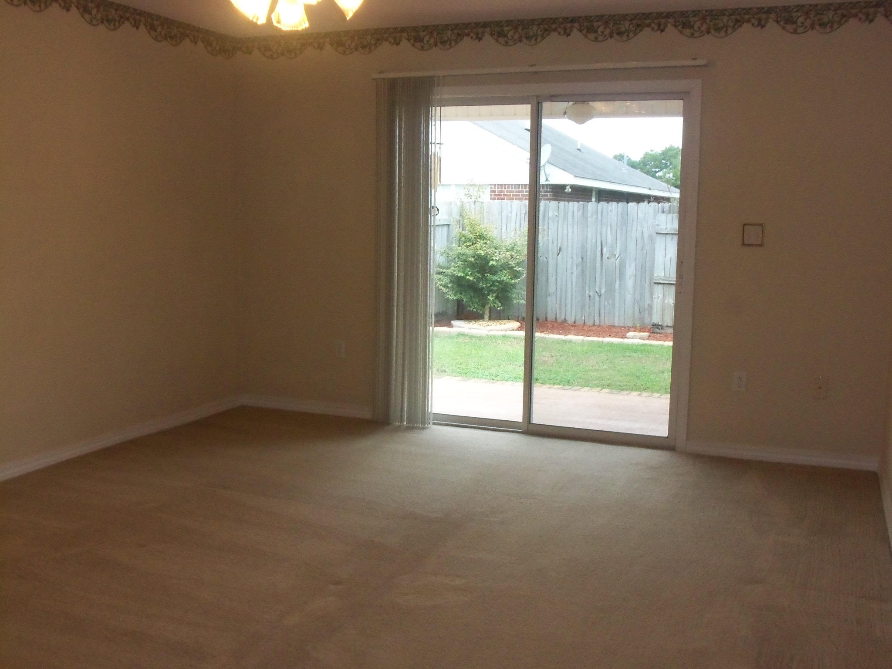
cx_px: 446
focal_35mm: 37
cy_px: 334
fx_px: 953
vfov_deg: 38.7
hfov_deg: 50.1
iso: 400
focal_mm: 6.7
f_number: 3.6
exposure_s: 1/30
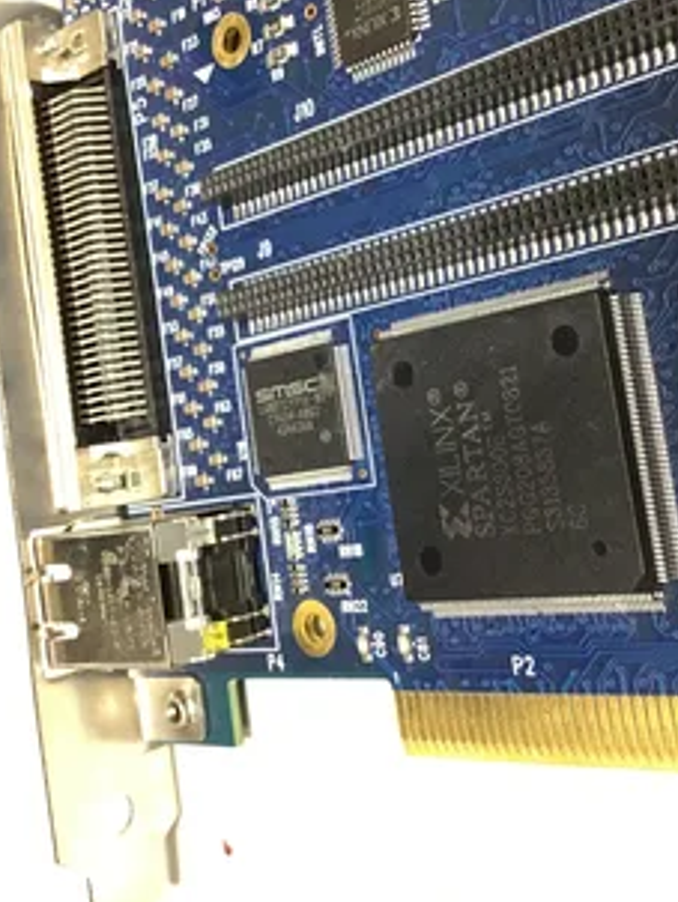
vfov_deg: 45.5
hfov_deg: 35.1
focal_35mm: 41
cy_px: 361
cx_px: 382
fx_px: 1069
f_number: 2.4
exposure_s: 1/30
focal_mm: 3.3
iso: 32
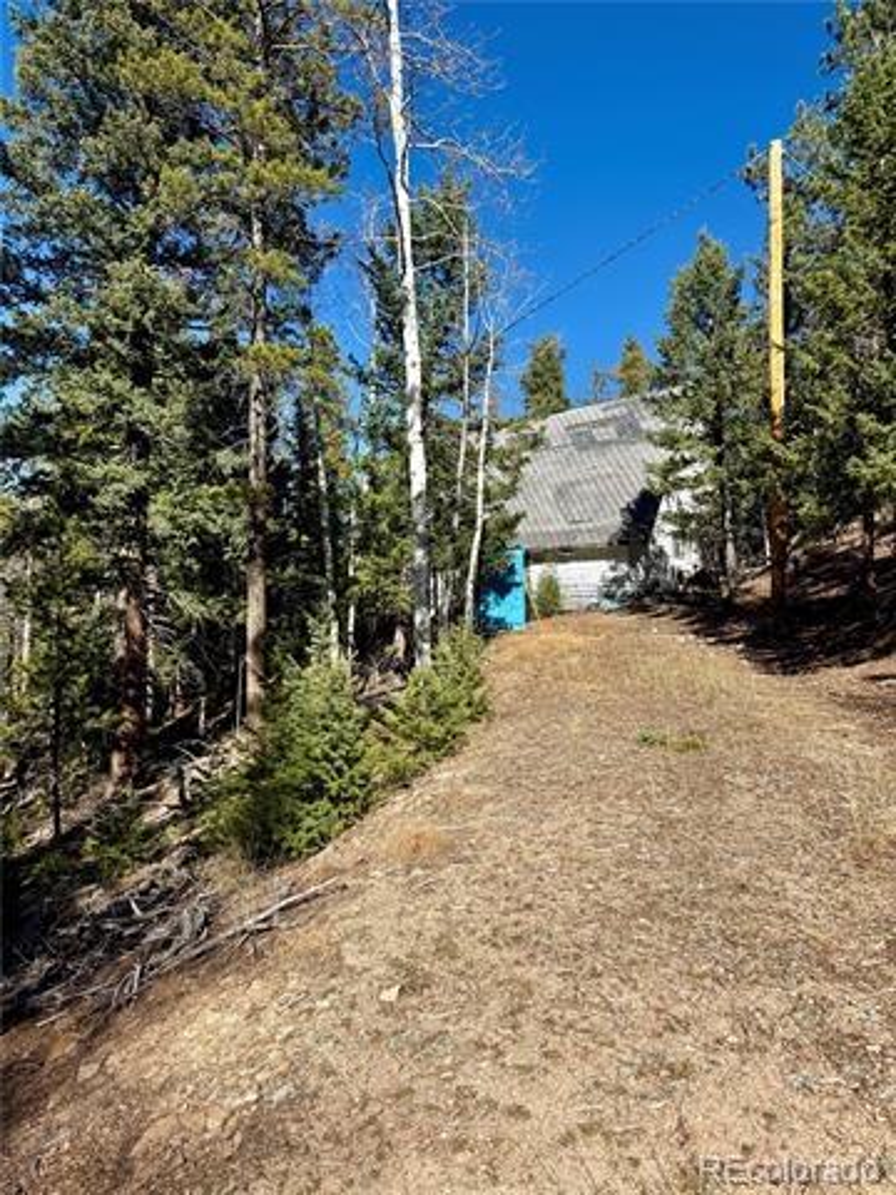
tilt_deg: +1.0
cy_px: 598
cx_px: 448
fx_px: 828
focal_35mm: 24
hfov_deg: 56.8
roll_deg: +1.3
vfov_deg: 71.6
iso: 80
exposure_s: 1/3759
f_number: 1.78
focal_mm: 6.76
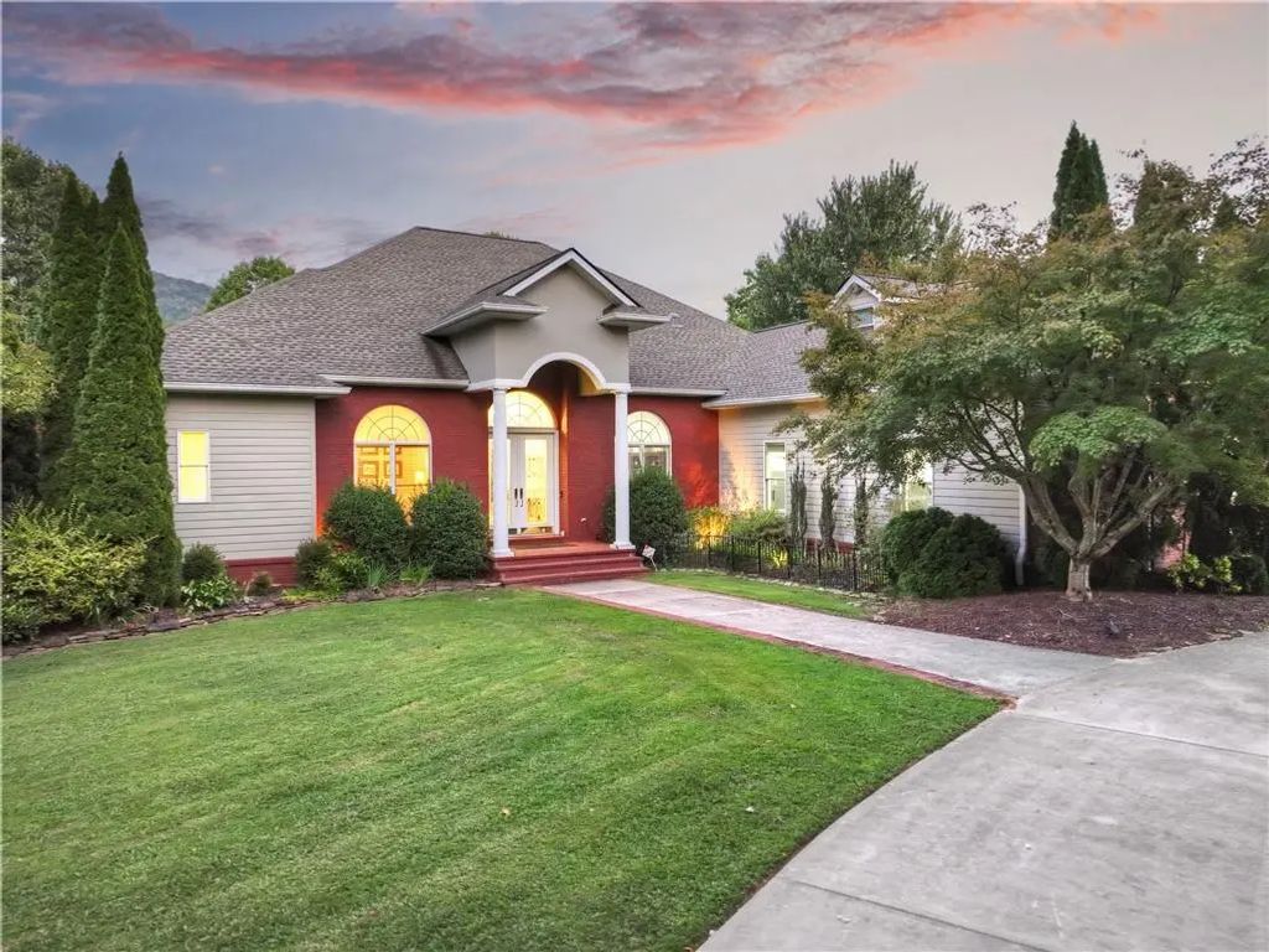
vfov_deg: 56.8
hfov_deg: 71.6
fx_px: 880
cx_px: 634
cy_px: 476
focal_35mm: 24
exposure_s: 1/15
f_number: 2.8
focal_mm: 12.3
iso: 170
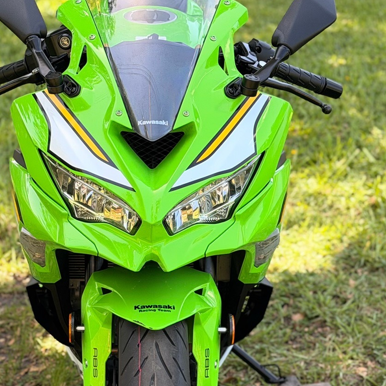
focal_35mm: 104
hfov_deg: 16.7
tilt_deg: -21.5
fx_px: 1312
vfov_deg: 16.6
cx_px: 162
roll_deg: +4.3
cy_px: 292
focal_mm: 6.76
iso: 80
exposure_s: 1/611
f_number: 1.78
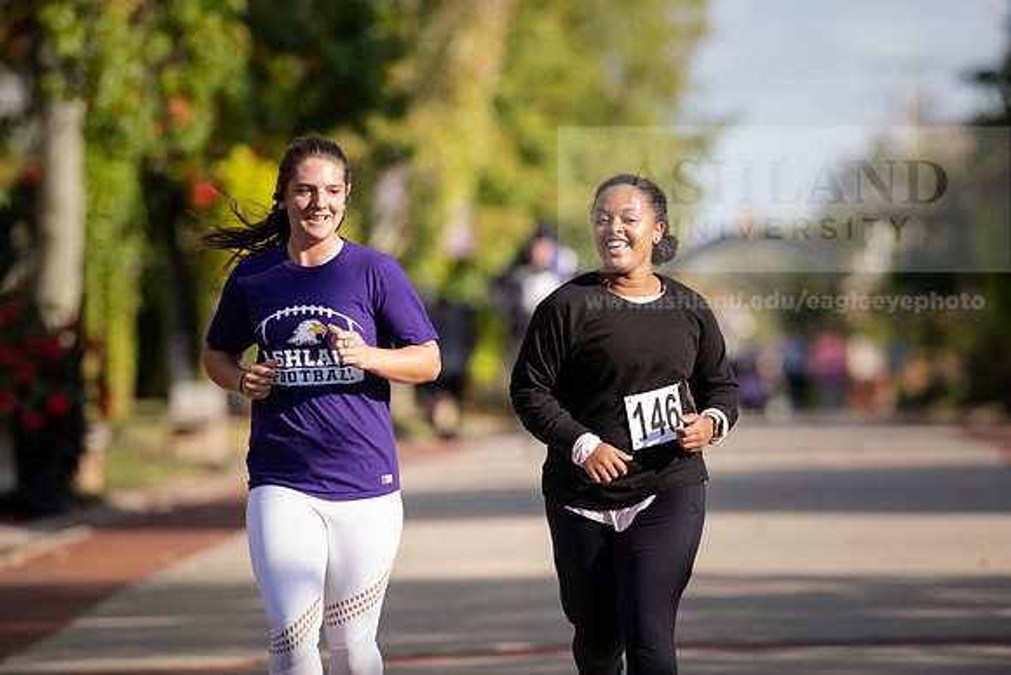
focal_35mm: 300
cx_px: 506
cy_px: 338
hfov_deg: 6.9
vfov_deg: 4.6
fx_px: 8427
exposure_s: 1/500
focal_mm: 300
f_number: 4.5
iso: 200
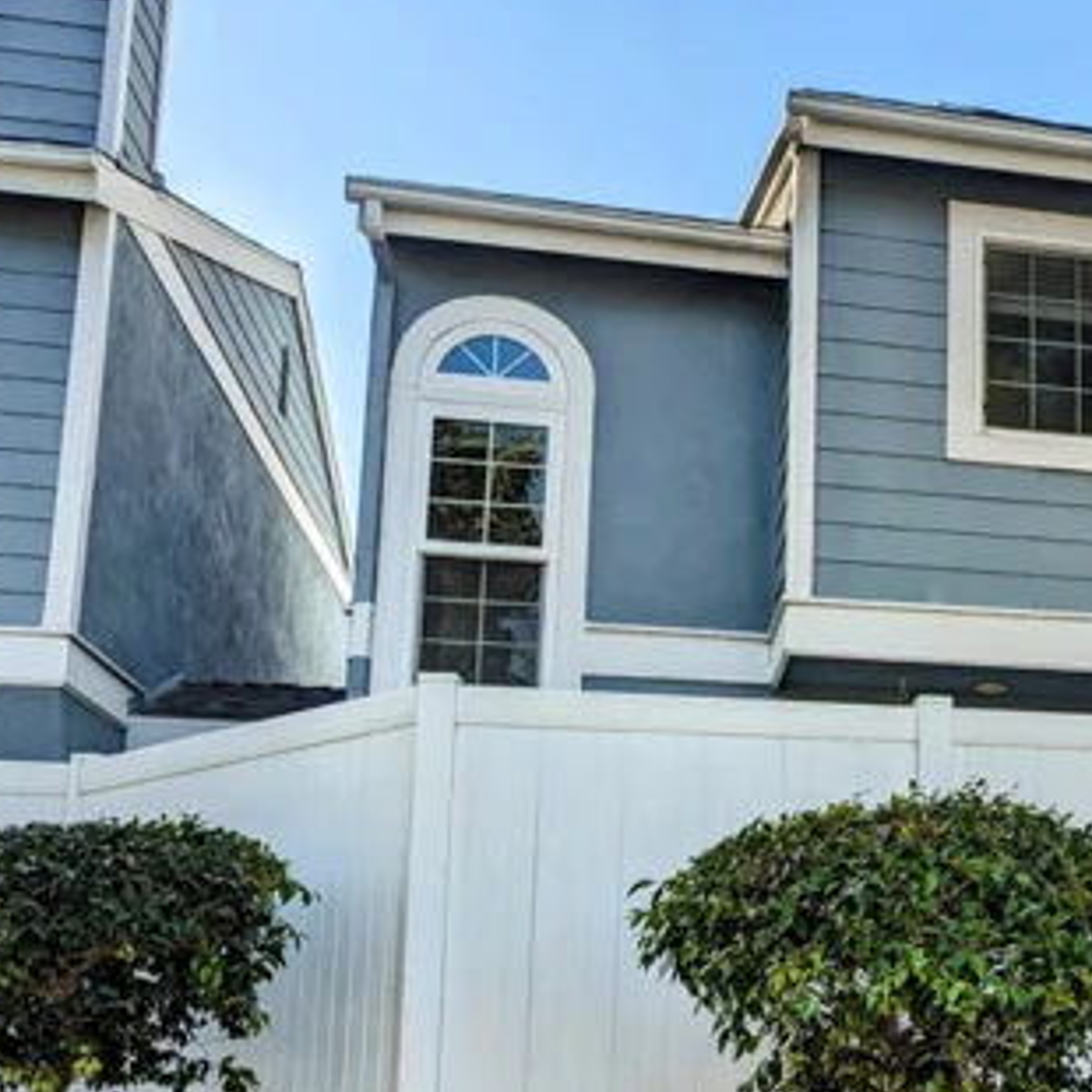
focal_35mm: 51
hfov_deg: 31.0
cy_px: 743
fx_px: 1820
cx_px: 1088
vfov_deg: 33.1
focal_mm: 6.81
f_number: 1.85
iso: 43
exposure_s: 1/1364
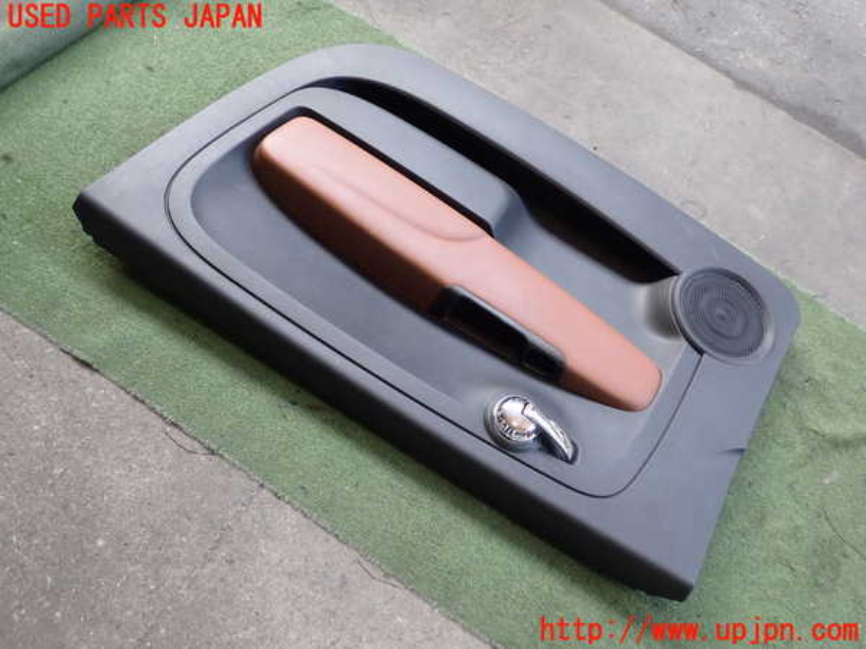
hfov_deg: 60.0
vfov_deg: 46.8
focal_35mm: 30
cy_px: 324
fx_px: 751
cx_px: 433
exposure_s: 1/100
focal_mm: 5.4
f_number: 2.3
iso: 200
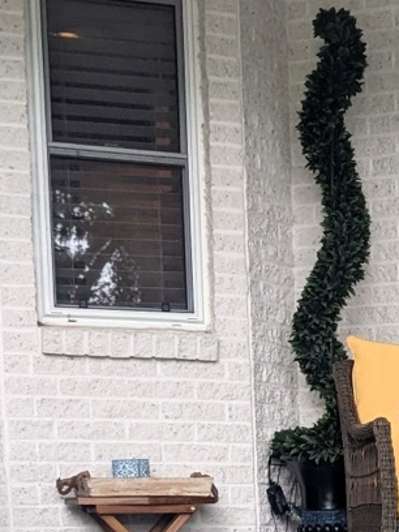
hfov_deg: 13.3
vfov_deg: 17.2
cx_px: 569
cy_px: 725
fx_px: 1629
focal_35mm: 106
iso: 61
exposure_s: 1/127
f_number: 1.73
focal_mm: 4.38
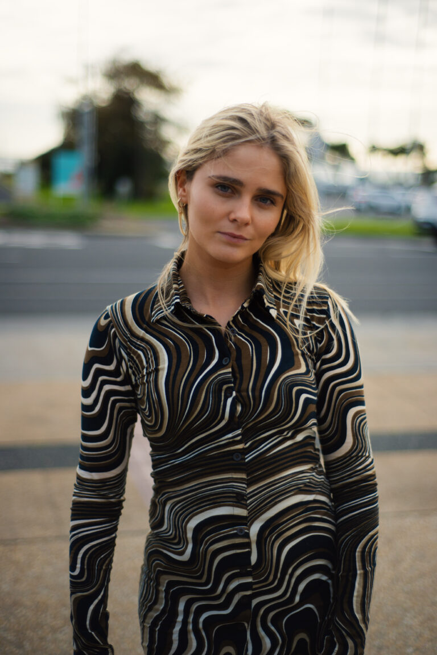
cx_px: 218
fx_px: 909
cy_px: 328
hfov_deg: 27.0
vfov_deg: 39.6
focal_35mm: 50
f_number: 2
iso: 100
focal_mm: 50
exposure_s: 1/4000
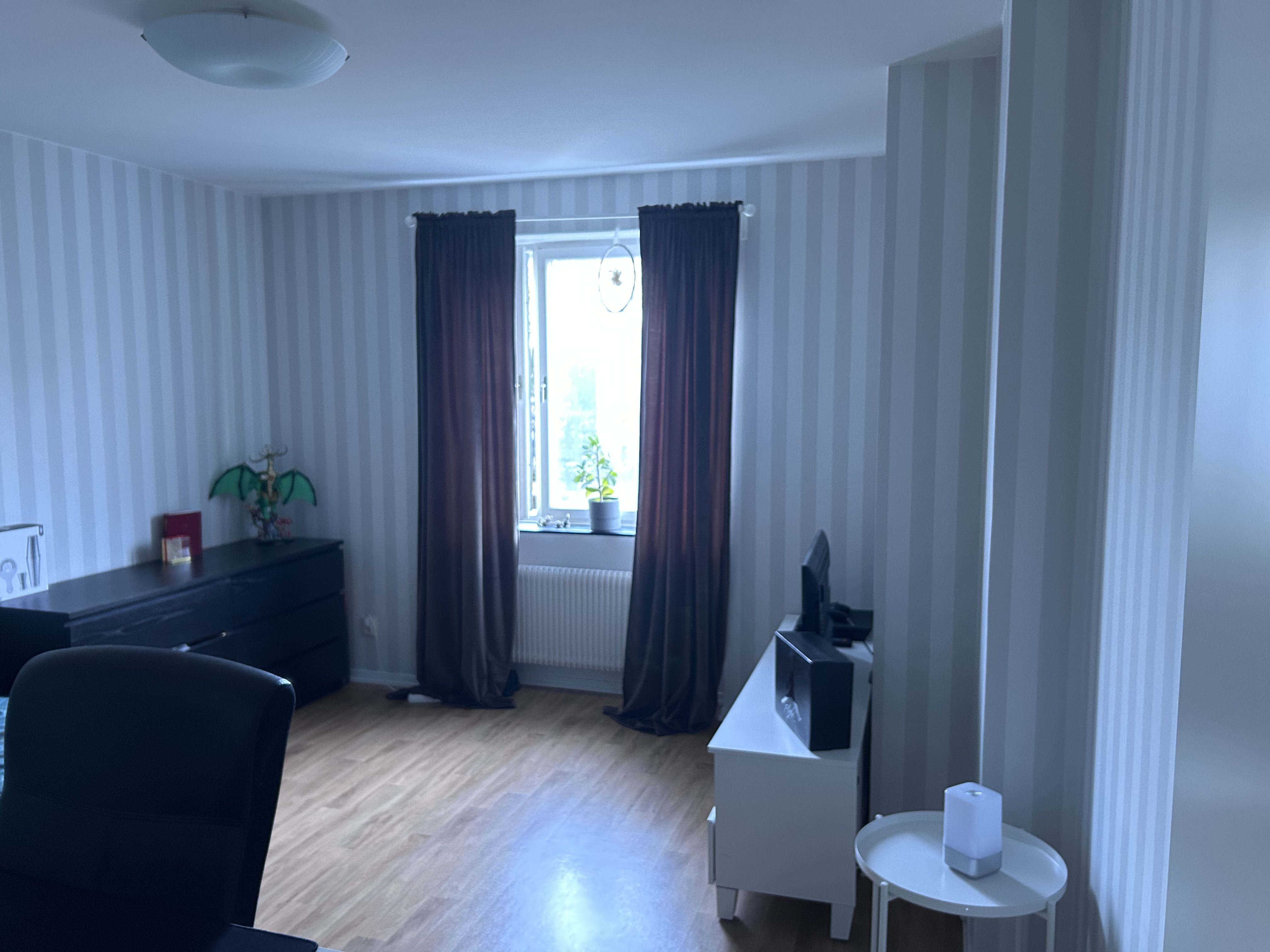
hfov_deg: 67.3
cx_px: 635
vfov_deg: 53.1
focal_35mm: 26
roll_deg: +0.2
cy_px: 476
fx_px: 954
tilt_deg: -6.3
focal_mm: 5.7
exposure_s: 1/33
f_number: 1.5
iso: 500
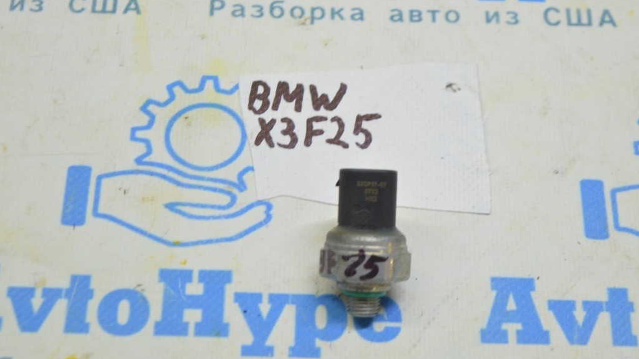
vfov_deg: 14.0
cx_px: 320
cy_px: 149
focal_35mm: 87
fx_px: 1466
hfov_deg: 24.6
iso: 400
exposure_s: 1/20
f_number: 5.6
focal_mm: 55
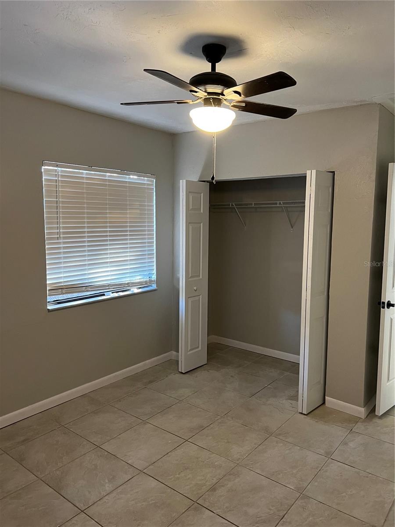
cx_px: 198
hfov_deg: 53.1
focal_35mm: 26
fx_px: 396
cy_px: 264
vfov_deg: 67.3
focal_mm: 5.7
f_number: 1.5
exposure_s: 1/60
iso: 250
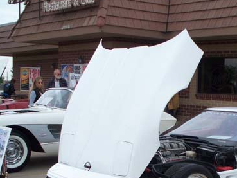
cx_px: 181
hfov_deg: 24.7
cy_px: 153
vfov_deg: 18.7
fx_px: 534
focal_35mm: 78
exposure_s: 1/500
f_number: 2.8
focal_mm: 7.5
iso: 64
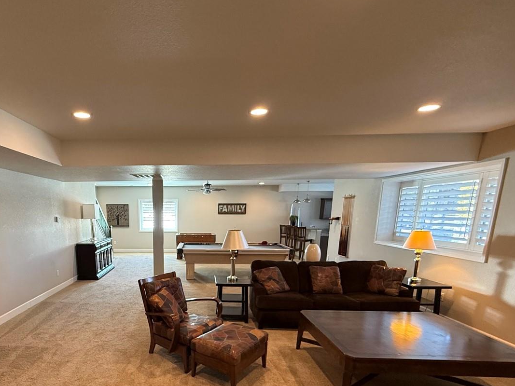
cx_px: 180
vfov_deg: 60.9
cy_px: 276
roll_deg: +0.7
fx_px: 312
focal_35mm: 21
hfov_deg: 76.9
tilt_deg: -11.7
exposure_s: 1/60
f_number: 2.2
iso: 320
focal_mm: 2.22
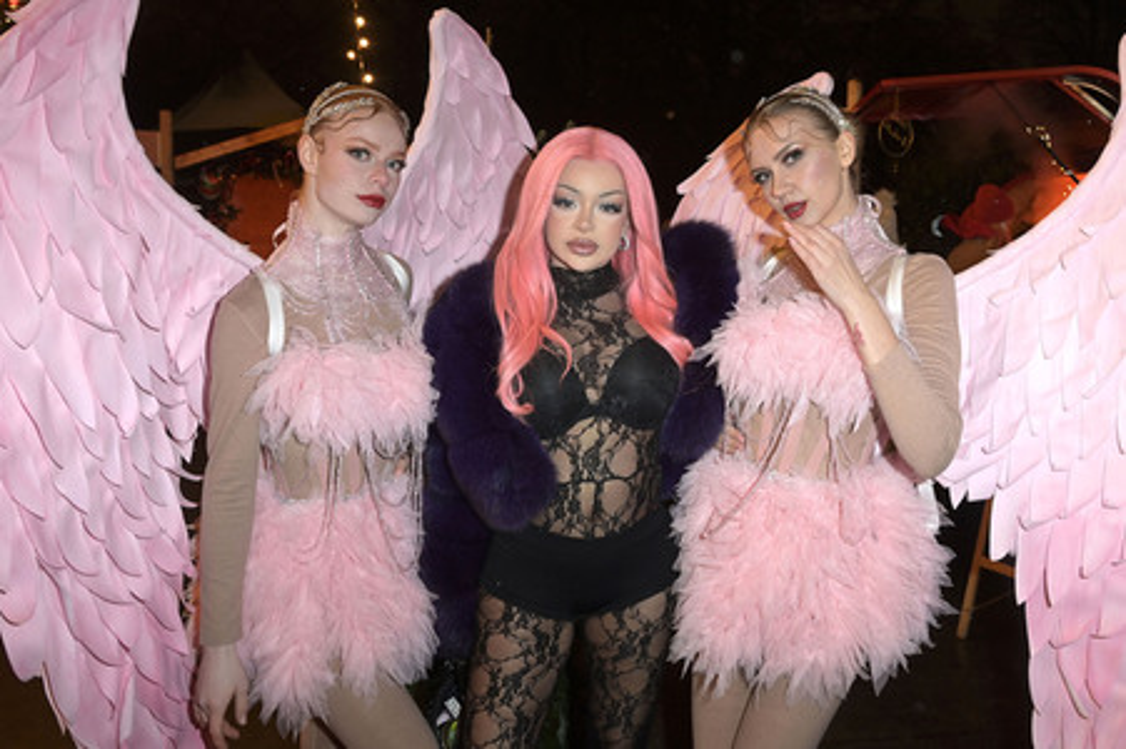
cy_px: 374
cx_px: 563
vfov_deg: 47.9
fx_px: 844
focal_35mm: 27
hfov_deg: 67.4
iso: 1600
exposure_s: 1/50
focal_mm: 27
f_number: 5.6
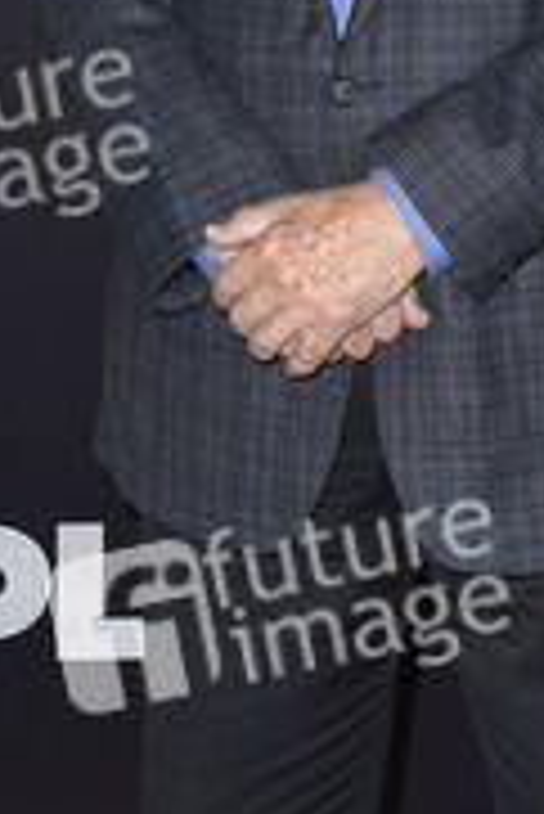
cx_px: 411
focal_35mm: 115
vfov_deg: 17.2
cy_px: -67
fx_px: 2601
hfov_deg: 11.9
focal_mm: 52
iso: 500
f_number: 6.3
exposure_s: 1/250
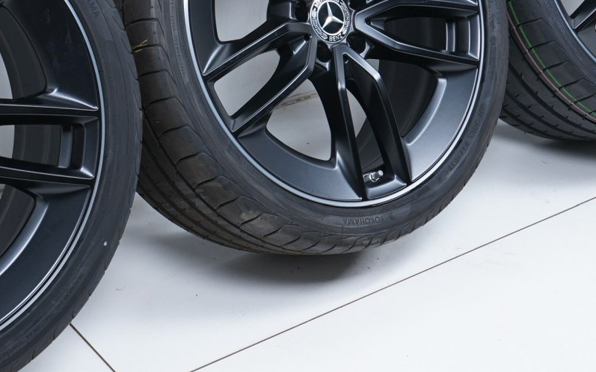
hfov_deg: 25.5
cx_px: 248
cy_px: -33
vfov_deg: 15.7
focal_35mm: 81
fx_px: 1316
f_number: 8
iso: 250
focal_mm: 33
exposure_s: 1/125
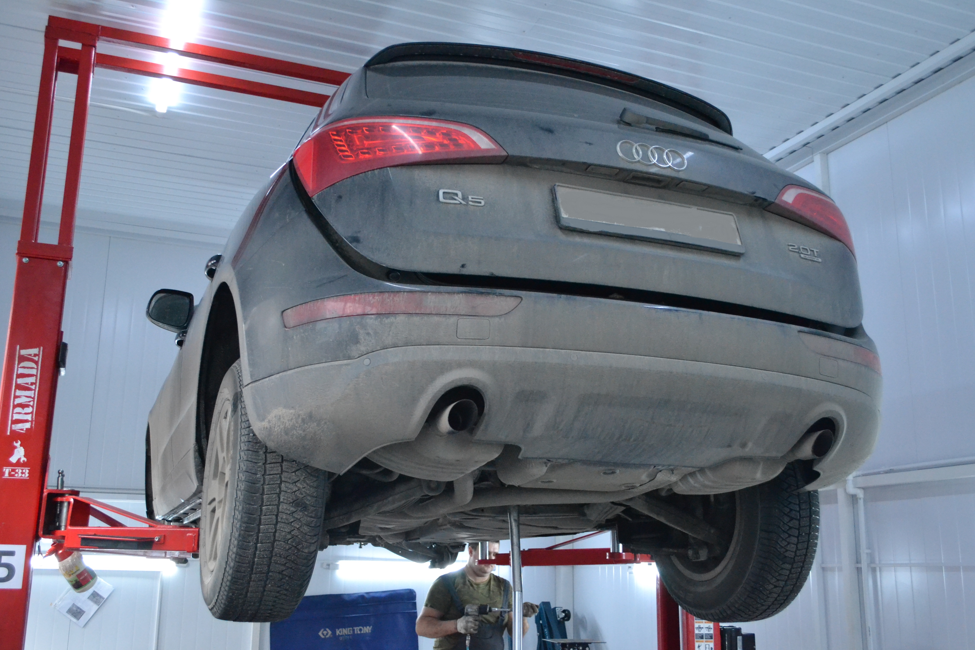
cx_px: 484
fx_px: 1002
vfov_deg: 35.9
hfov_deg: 51.9
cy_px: 323
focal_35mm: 37
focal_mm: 24
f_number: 4
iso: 3200
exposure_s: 1/250
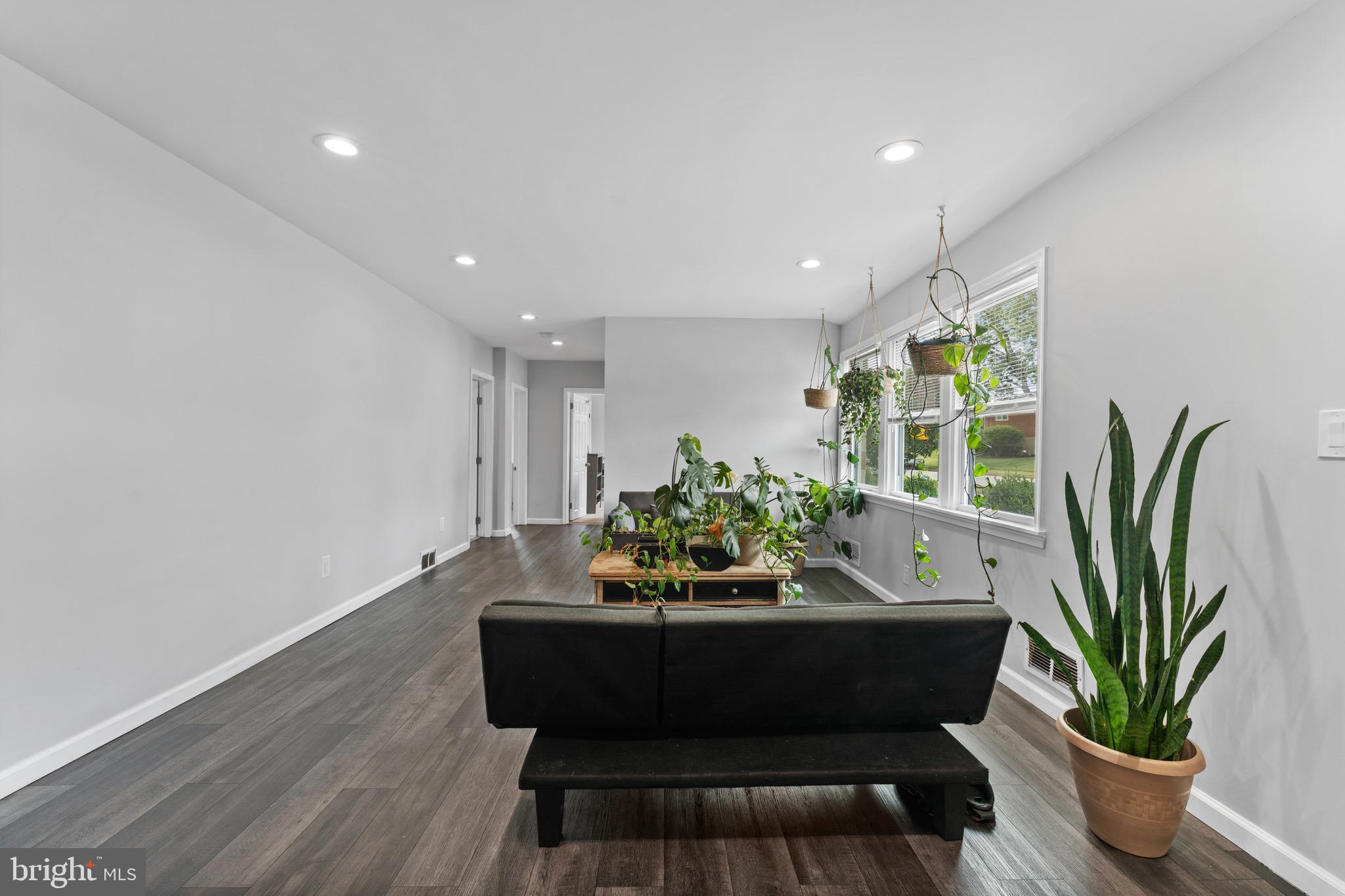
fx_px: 523
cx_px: 672
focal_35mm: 14
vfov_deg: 81.2
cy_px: 448
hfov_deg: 104.3
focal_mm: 14
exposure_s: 1/6
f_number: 8
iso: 100
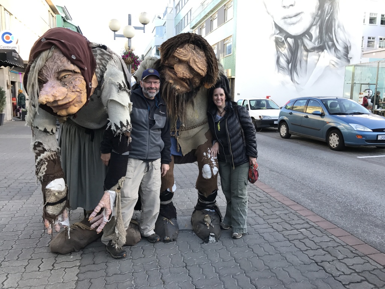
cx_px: 192
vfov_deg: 49.7
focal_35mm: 28
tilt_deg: -6.6
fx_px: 311
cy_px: 144
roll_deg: -0.3
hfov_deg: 63.4
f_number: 1.8
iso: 20
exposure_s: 1/139
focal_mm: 3.99
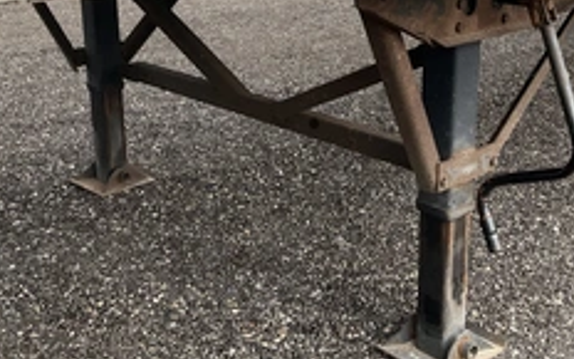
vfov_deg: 24.2
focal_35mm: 53
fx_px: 829
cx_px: 319
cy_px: 99
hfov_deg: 38.1
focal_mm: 3
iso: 25
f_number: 1.8
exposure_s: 1/770
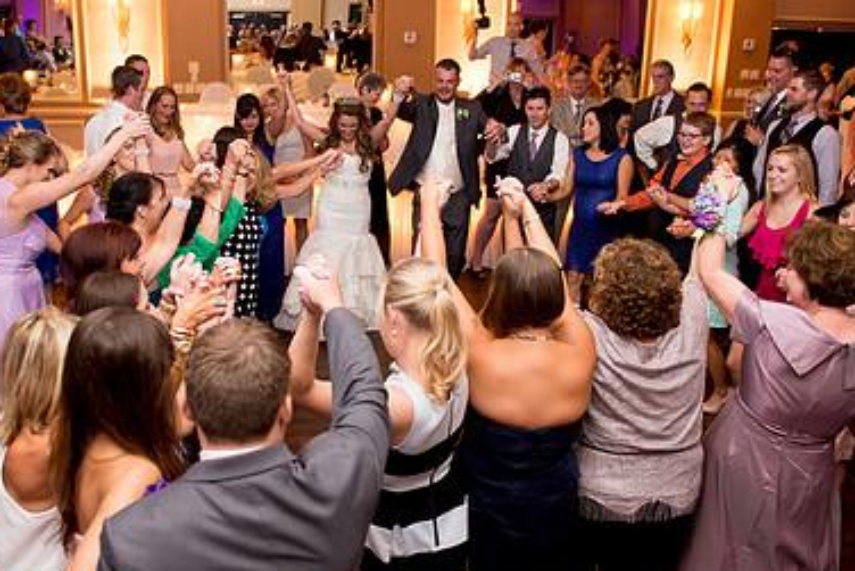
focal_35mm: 37
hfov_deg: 51.8
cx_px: 391
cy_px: 276
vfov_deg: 36.0
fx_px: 879
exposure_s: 1/20
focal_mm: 24
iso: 1250
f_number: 2.8
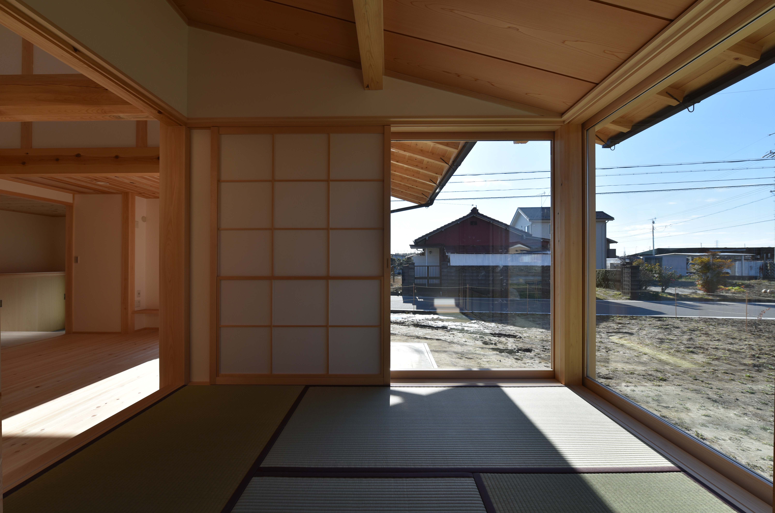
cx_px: 388
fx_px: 301
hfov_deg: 104.4
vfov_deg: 80.9
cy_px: 256
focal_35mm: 14
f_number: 5.6
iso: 100
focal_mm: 14
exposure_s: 1/125
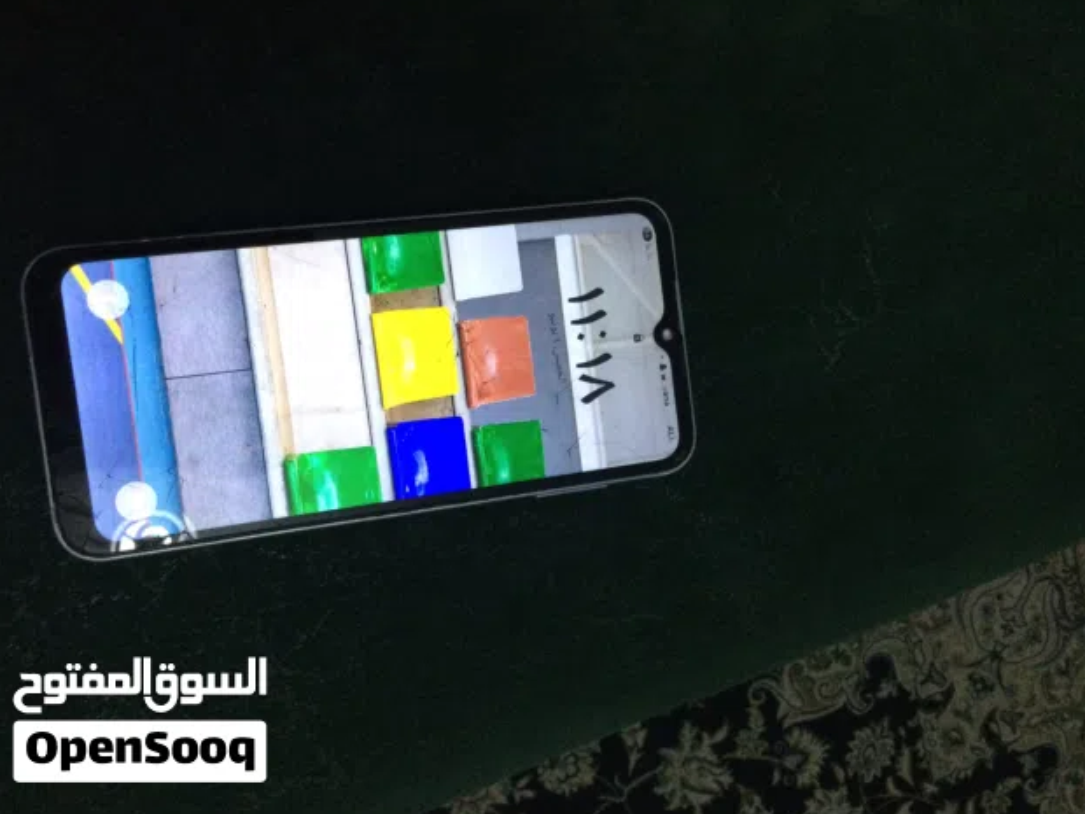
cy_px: 404
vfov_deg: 44.2
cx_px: 530
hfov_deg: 56.8
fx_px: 1003
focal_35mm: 32
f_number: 2.4
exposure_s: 1/25
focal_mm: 3.3
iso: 250
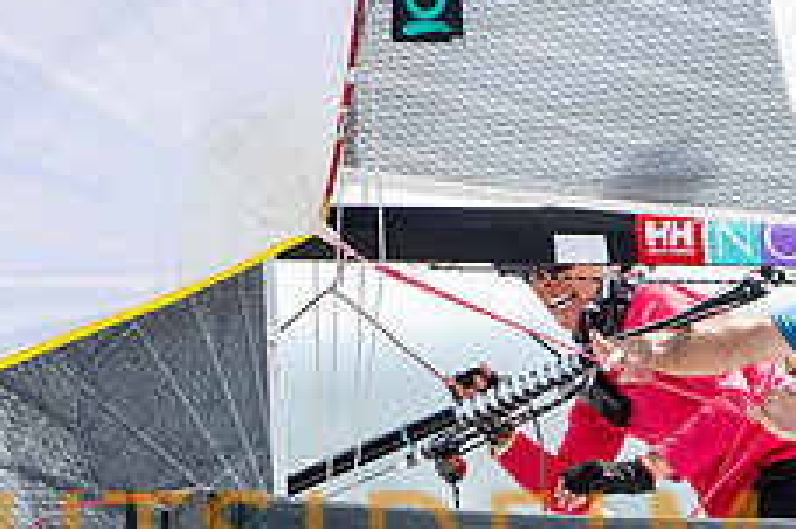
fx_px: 36213
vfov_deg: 0.8
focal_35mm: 1639
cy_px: 517
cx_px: 610
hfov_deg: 1.3
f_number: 5
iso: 320
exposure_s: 1/1250
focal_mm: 400
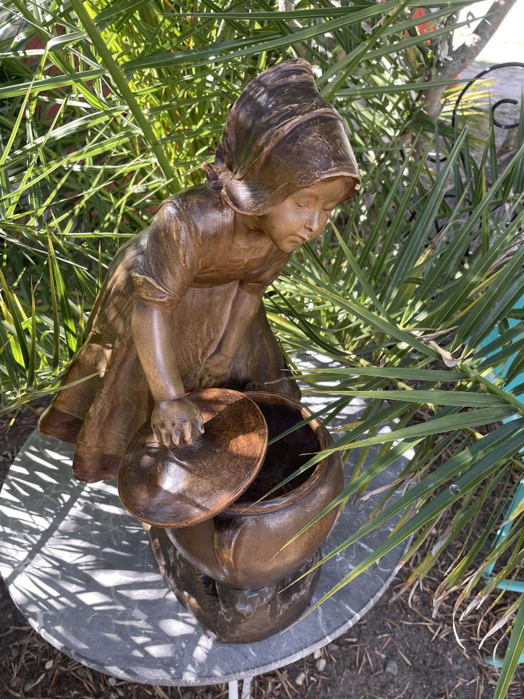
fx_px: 525
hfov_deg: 53.1
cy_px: 350
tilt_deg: -38.4
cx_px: 262
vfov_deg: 67.3
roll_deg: +1.2
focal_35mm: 26
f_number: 1.6
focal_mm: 4.2
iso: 32
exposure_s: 1/127
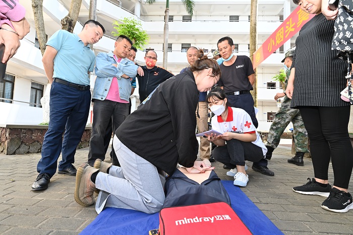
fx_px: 172
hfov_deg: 91.6
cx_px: 176
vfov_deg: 68.8
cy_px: 118
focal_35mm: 18
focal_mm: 17.5
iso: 400
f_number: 9
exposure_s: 1/125
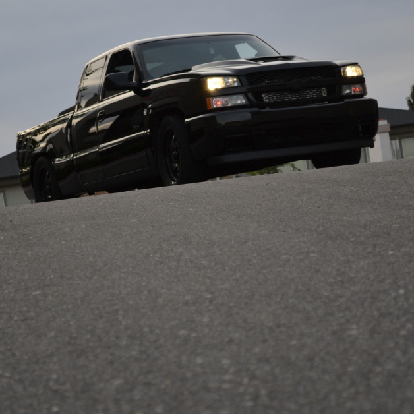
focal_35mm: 108
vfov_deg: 16.1
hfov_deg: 16.1
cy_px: 212
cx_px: 198
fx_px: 1461
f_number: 5.6
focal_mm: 52
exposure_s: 1/125
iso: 360
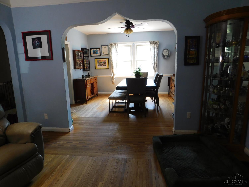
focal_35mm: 23
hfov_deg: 73.9
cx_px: 124
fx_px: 165
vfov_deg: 58.9
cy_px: 94
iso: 140
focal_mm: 4
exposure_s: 1/30
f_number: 3
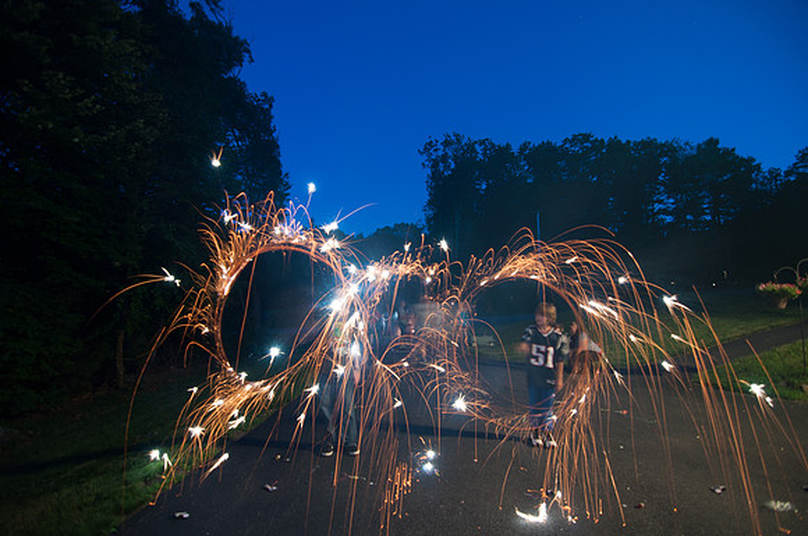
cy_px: 268
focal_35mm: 16
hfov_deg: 95.1
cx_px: 404
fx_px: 370
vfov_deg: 71.9
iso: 200
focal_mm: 11
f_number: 2.8
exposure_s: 2
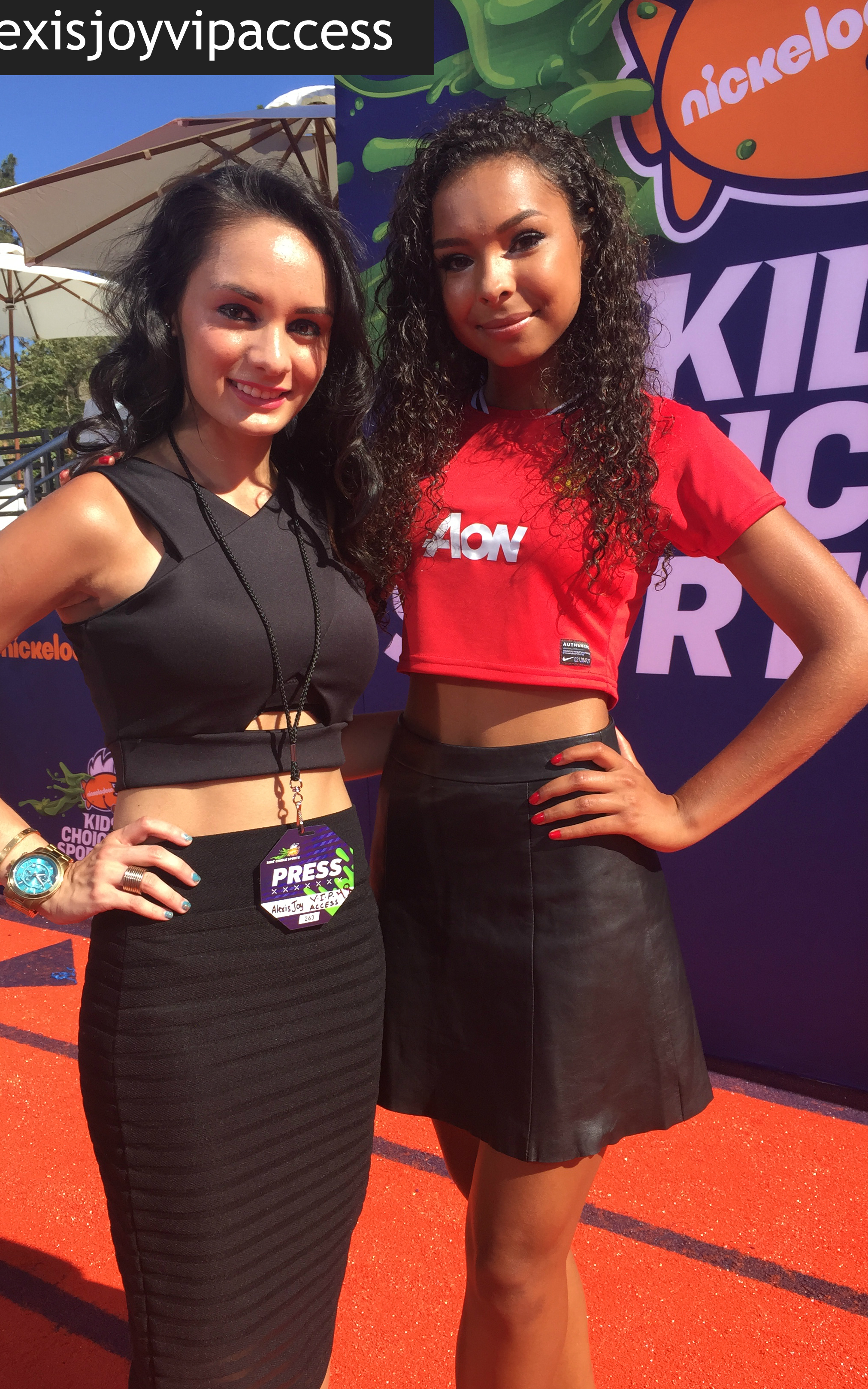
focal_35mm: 31
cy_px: 692
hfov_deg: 40.6
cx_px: 446
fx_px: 1173
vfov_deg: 61.2
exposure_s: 1/1014
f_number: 2.2
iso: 32
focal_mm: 4.15
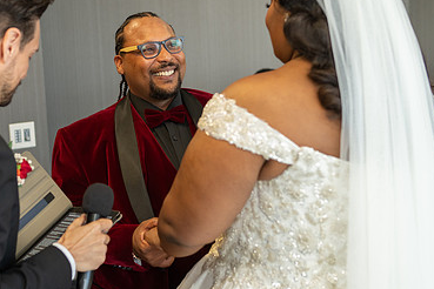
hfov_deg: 30.8
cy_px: 106
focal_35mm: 65
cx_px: 161
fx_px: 784
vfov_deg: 20.9
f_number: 2.8
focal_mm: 40
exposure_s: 1/100
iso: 640
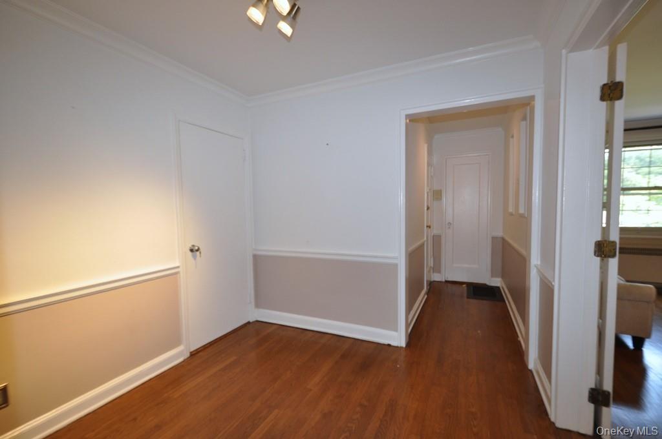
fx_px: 275
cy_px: 220
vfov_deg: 77.2
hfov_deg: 100.5
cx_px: 331
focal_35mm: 15
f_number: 4
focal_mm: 10
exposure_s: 1/60
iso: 450
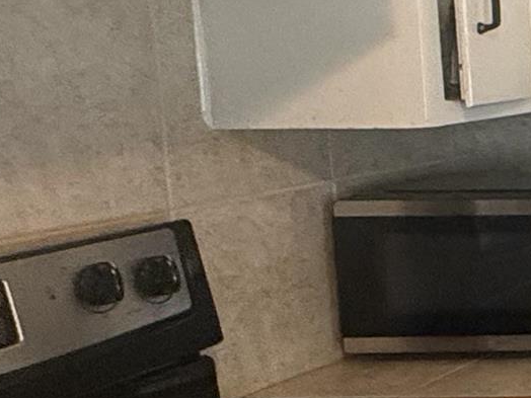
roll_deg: +0.3
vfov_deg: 17.9
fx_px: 1258
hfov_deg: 14.9
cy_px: 137
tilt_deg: -5.5
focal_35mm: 82
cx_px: 1266
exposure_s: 1/60
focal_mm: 2.22
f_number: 2.2
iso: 400
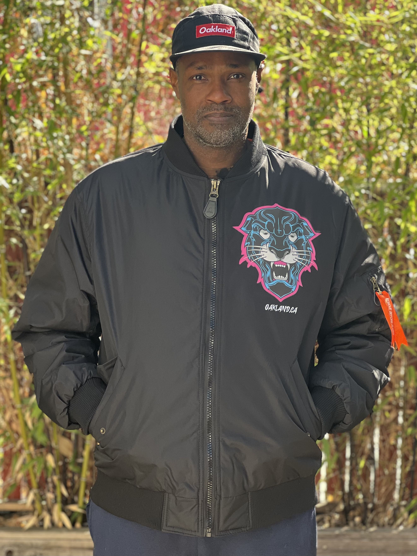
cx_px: 208
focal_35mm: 77
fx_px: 1237
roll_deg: -0.9
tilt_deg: -1.2
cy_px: 278
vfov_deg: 25.3
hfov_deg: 19.1
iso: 64
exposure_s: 1/121
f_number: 2.8
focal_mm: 9
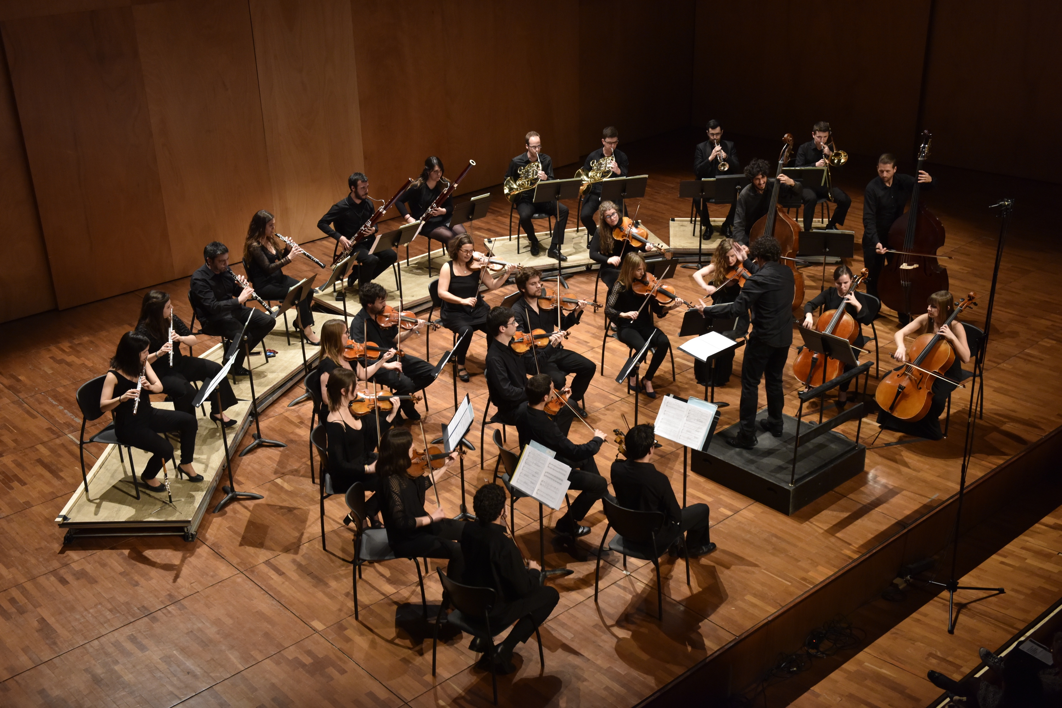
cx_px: 531
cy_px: 354
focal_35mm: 44
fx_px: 1298
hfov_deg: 44.5
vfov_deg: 30.5
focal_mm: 44
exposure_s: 1/60
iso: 2500
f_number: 8
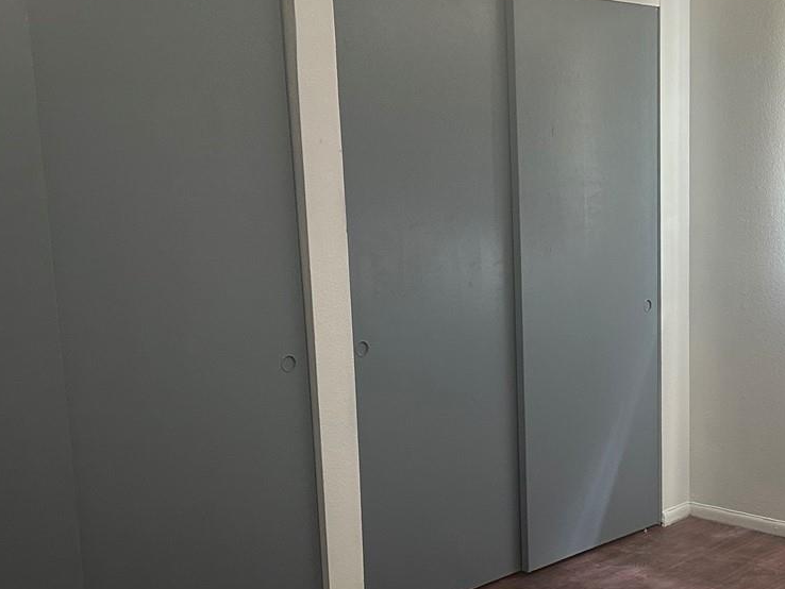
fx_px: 1180
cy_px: 384
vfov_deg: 27.9
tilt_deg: -10.2
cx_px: 618
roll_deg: +0.5
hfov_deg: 35.7
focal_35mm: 52
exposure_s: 1/60
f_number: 1.78
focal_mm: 6.86
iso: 320
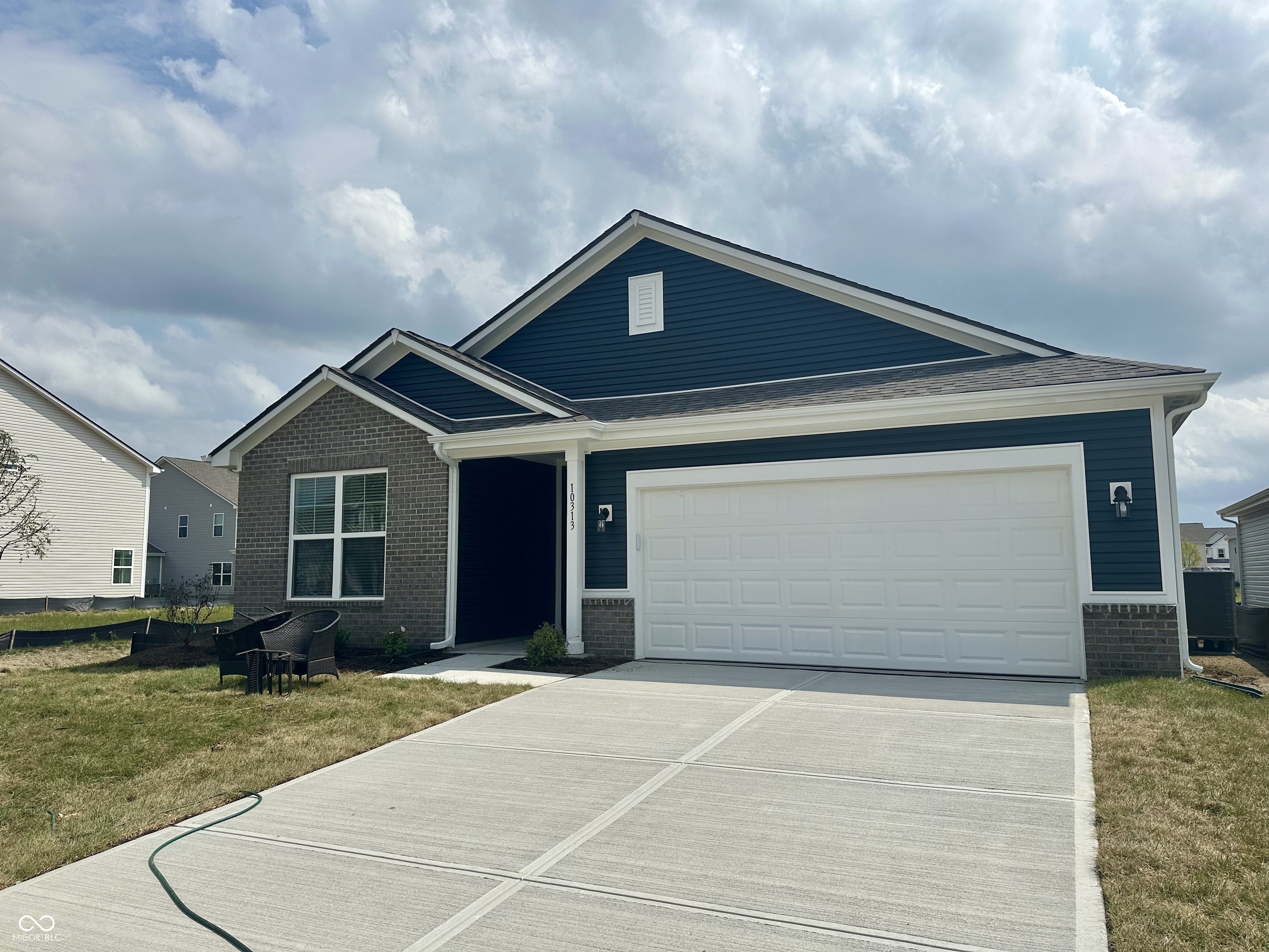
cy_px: 476
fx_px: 880
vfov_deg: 56.8
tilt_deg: +6.0
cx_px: 634
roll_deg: -0.5
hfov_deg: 71.6
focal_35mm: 24
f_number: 1.78
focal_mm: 6.86
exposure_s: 1/9709
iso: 80
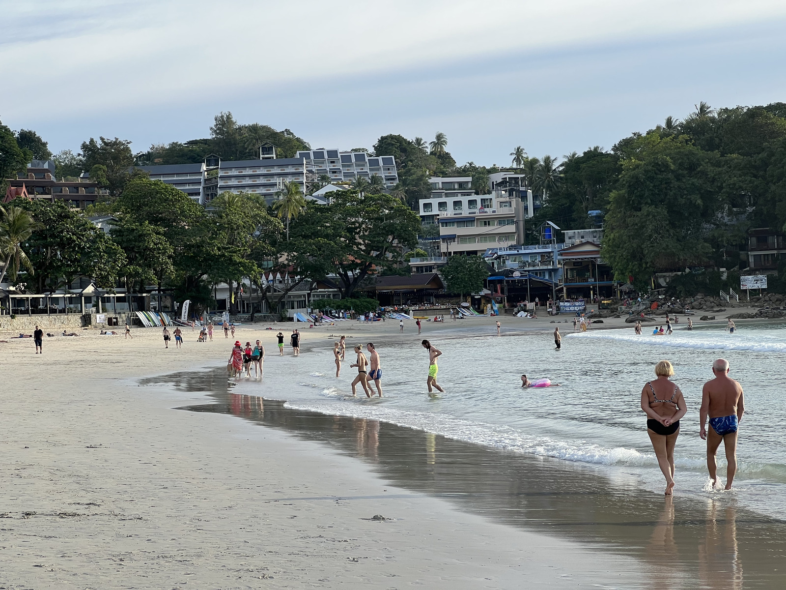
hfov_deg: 25.3
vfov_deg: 19.1
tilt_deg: +0.7
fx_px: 1748
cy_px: 295
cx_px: 393
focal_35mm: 77
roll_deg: +2.8
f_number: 2.8
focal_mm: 9
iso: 32
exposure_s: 1/521
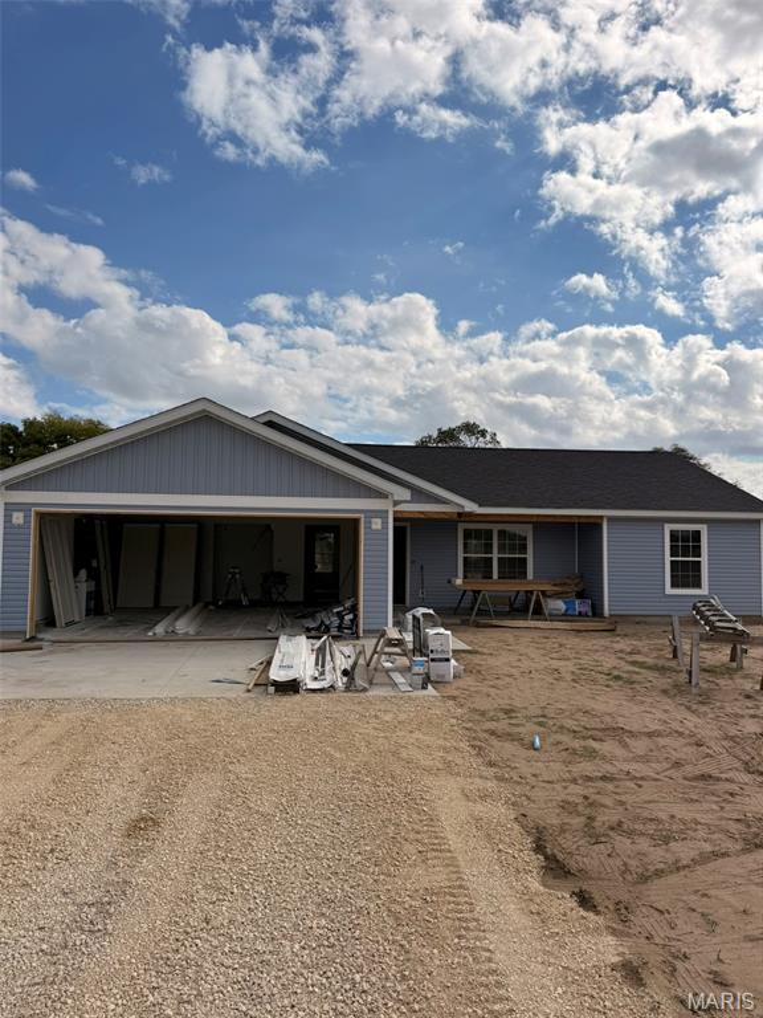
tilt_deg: +4.0
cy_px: 509
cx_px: 382
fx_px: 705
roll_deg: -0.9
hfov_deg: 56.8
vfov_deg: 71.6
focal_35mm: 24
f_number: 1.78
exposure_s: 1/10309
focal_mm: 6.76
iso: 80
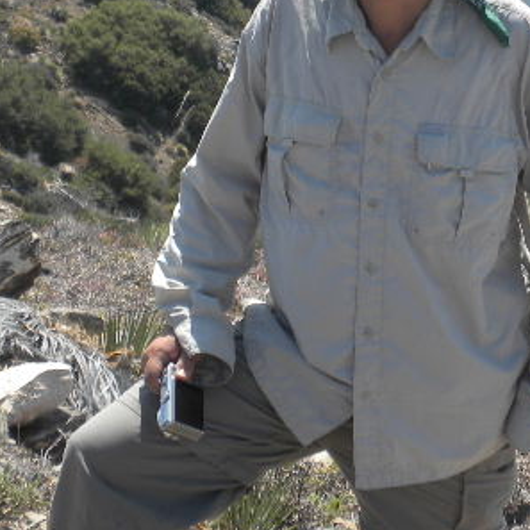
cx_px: 469
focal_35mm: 88
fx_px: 1524
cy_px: 27
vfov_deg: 19.3
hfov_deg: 19.4
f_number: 10
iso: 64
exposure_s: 1/79.4
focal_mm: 6.6
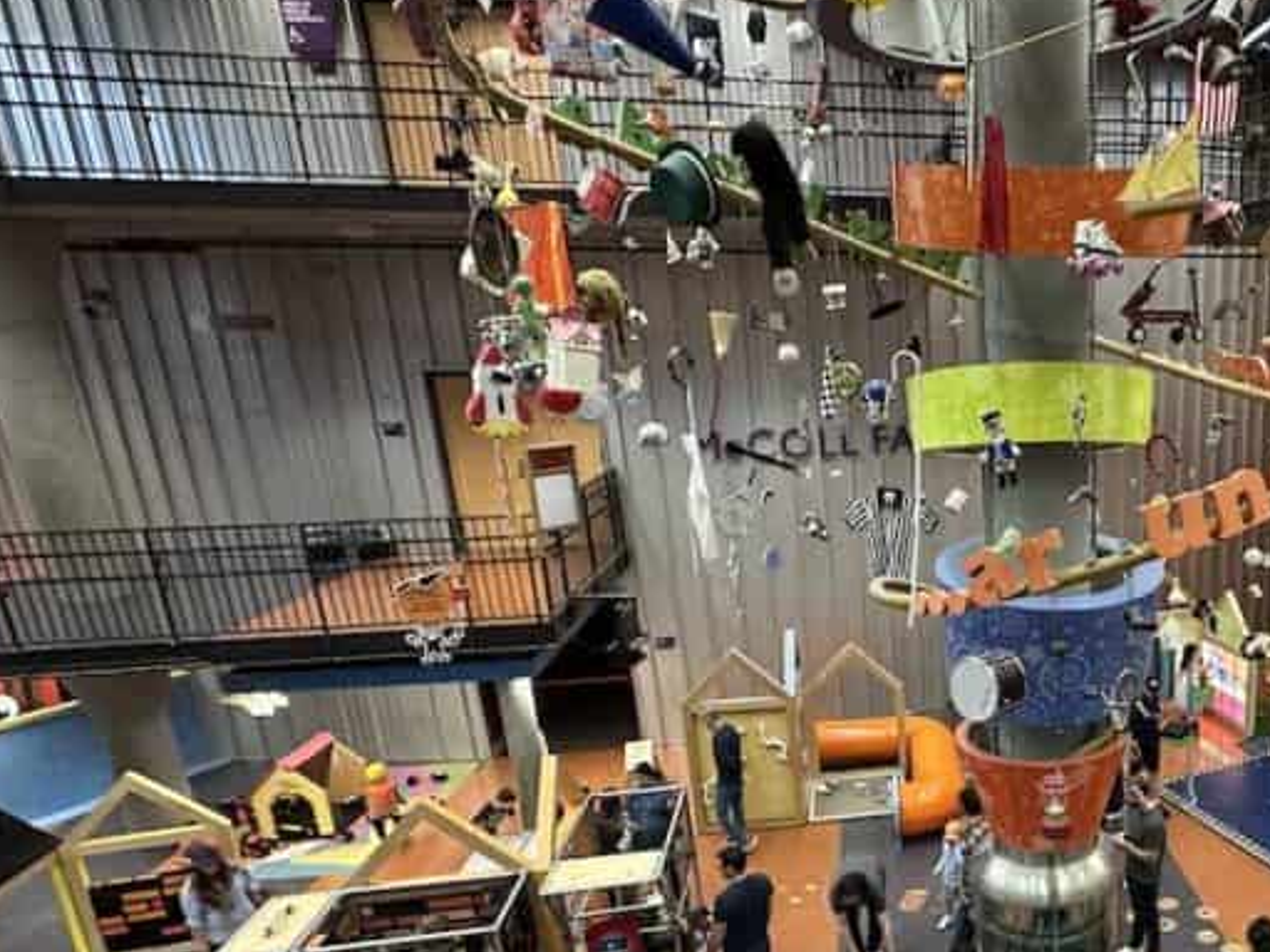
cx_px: 1084
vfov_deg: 48.6
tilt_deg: -17.3
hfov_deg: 56.8
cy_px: 657
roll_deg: +0.6
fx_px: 1027
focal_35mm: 28
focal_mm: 2.22
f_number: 2.2
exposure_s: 1/60
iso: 500
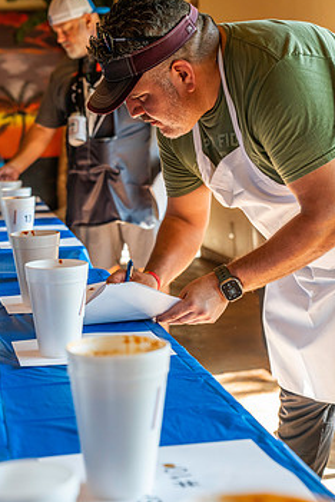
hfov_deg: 20.0
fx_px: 949
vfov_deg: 29.6
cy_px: 290
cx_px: 130
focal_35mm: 68
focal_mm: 53
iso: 1600
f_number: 4
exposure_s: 1/200
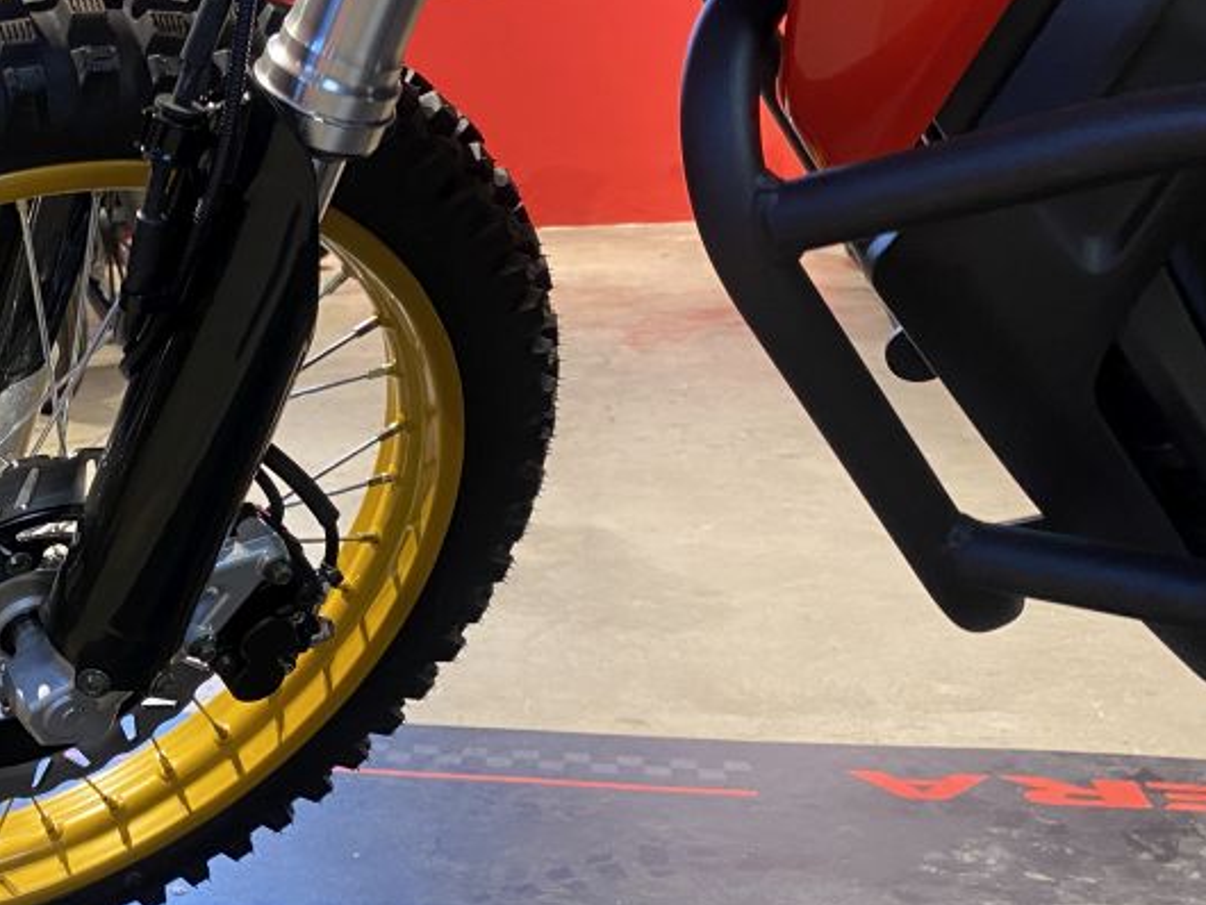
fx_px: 1812
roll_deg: +3.3
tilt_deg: -14.1
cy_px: 563
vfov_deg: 28.0
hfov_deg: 34.3
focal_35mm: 52
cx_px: 73
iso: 200
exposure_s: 1/50
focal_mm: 4.25
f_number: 1.8
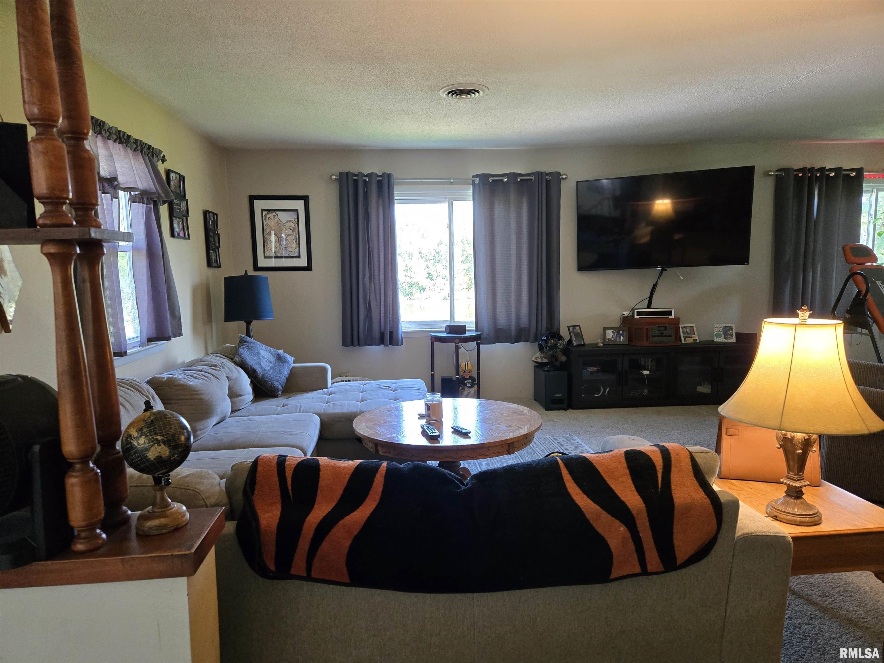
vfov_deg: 58.9
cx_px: 442
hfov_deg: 73.9
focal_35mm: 23
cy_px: 332
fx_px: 587
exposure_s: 1/120
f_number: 1.8
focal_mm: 5.4
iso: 500
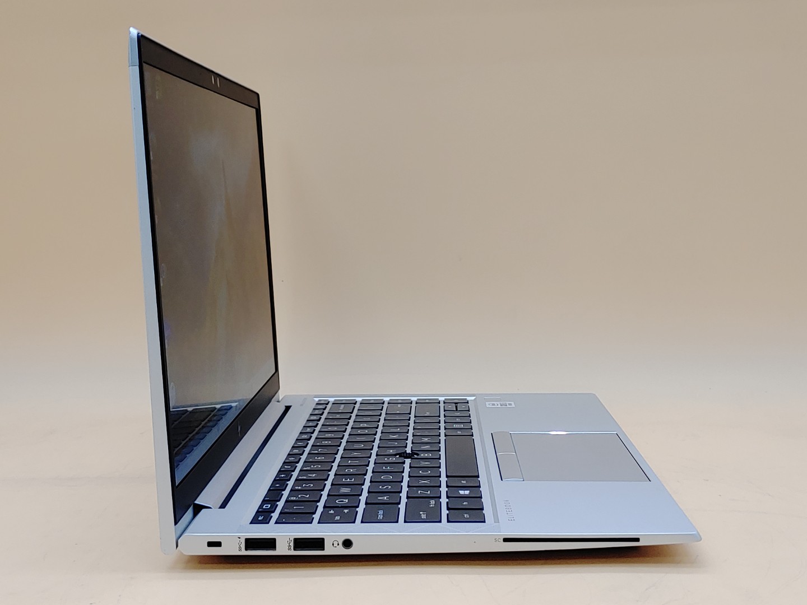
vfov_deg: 29.7
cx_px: 404
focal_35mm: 49
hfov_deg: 38.9
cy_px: 302
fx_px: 1142
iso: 50
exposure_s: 1/108
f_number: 1.8
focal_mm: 4.36
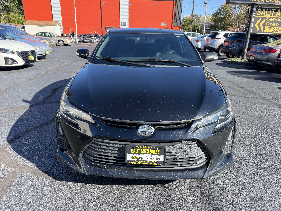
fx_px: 195
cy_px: 106
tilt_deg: -18.0
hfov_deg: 71.6
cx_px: 140
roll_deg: -1.6
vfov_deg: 56.8
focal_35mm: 24
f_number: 1.78
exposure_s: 1/1464
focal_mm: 6.76
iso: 100
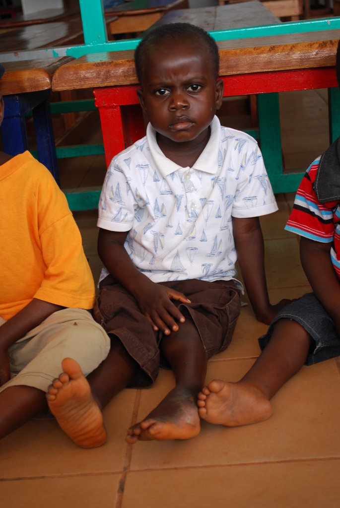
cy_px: 254
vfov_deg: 33.4
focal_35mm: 60
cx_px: 170
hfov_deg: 22.7
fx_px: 848
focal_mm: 40
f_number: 5.3
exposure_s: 1/30
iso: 200
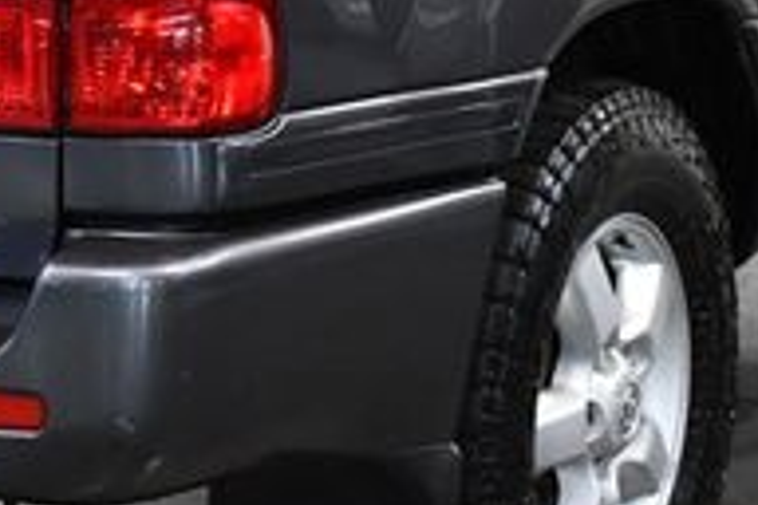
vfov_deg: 8.9
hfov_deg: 13.3
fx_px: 3221
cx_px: 134
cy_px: -51
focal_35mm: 153
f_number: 4.2
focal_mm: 31
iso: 1800
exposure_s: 1/125
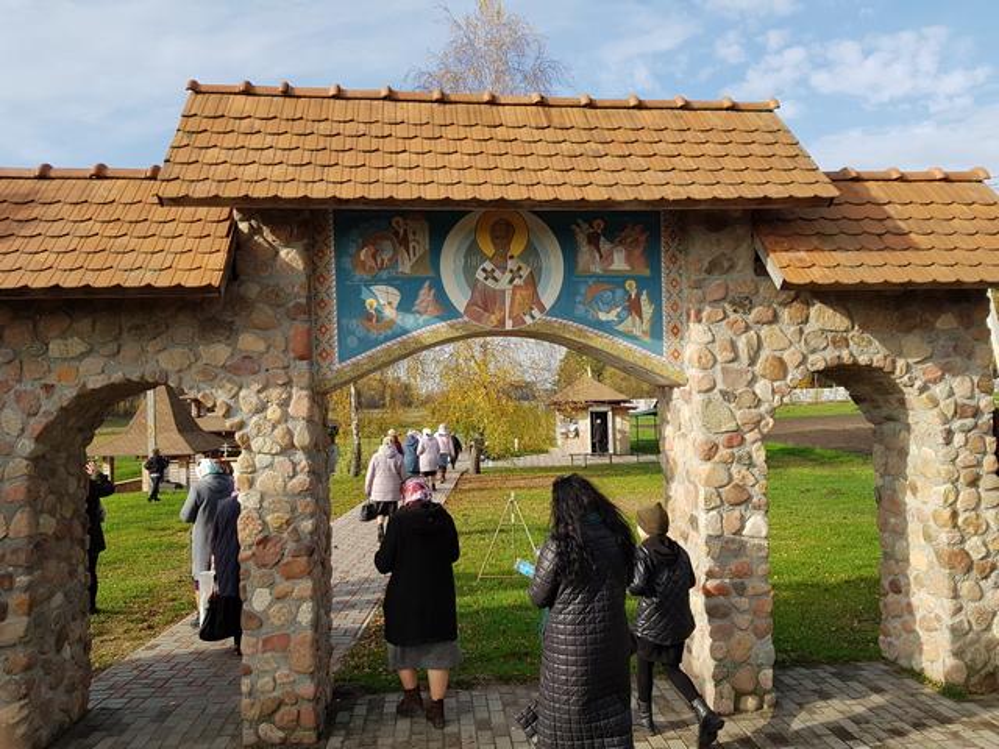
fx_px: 750
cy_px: 374
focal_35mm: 26
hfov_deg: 67.3
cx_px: 500
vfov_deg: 53.1
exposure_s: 1/1116
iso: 40
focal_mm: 4.2
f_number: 1.7
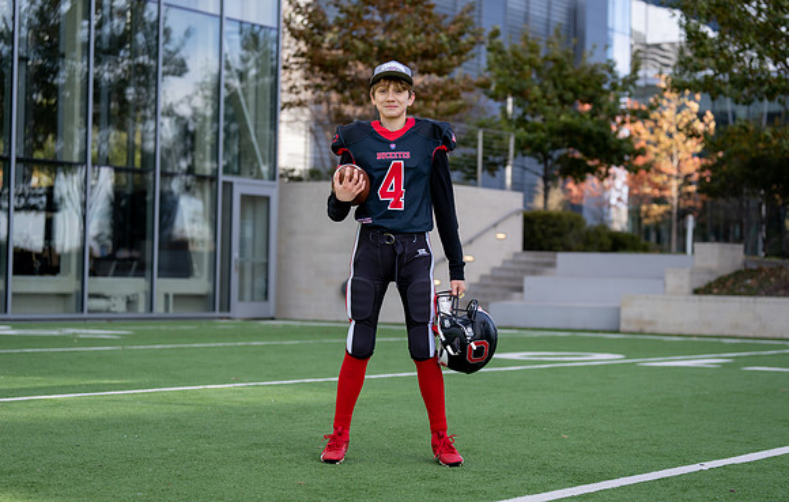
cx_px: 420
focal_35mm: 76
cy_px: 253
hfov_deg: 27.1
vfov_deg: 17.5
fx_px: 1634
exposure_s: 1/640
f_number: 2.8
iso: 100
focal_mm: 70
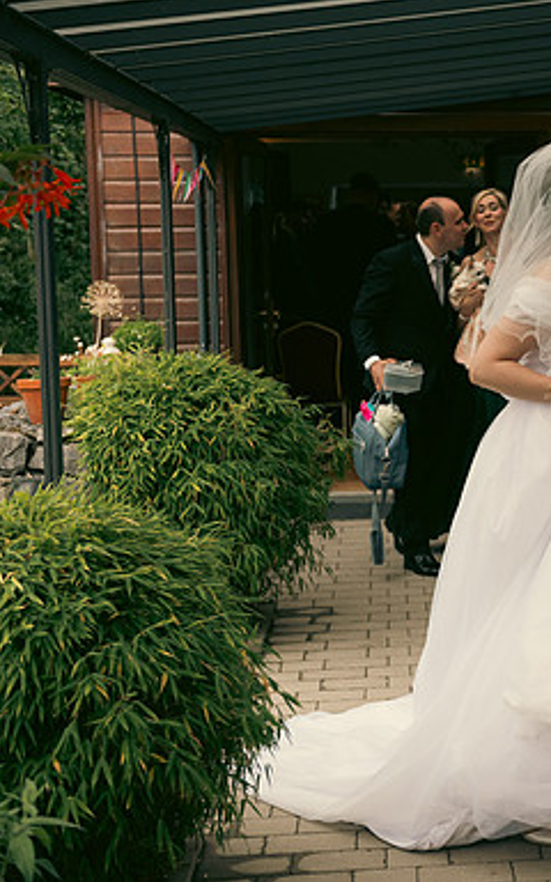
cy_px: 440
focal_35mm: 77
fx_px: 1850
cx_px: 599
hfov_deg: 16.5
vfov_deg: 26.8
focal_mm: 50
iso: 200
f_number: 3.5
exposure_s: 1/500
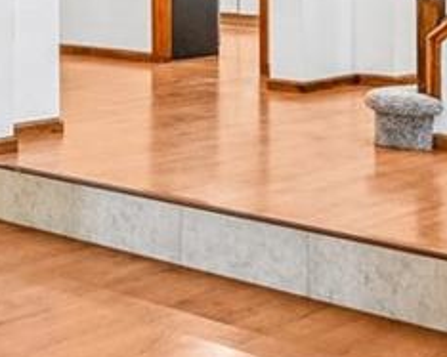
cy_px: -95
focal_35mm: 90
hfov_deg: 20.3
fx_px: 1190
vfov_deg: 16.2
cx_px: -40
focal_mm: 14
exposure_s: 1/15
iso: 320
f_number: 8
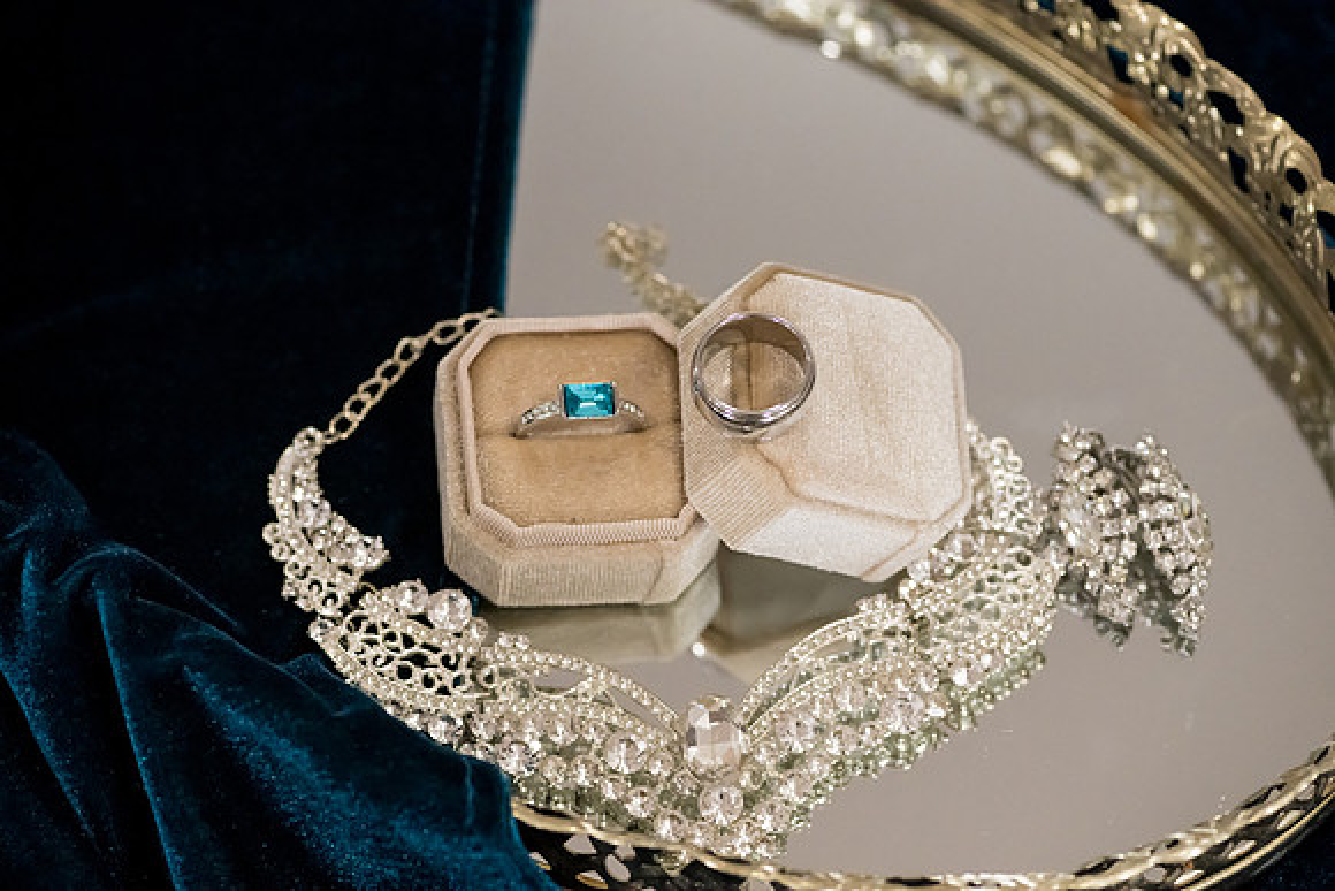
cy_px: 446
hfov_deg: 19.5
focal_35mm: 105
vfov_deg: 13.0
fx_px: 3894
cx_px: 668
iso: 8000
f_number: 5.6
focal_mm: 105
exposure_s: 1/320
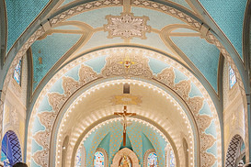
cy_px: 172
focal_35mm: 51
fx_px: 356
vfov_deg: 25.1
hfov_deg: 38.8
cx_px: 144
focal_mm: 24
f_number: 2.8
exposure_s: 1/250
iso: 1600
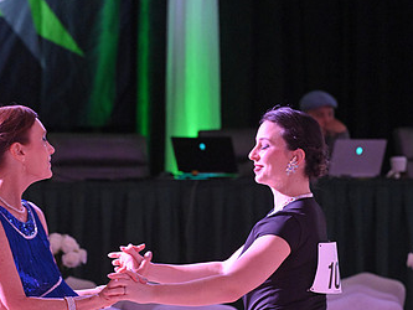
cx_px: 202
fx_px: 3294
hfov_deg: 7.2
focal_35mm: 276
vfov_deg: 5.4
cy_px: 353
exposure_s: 1/400
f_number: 6.3
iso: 5000
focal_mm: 165
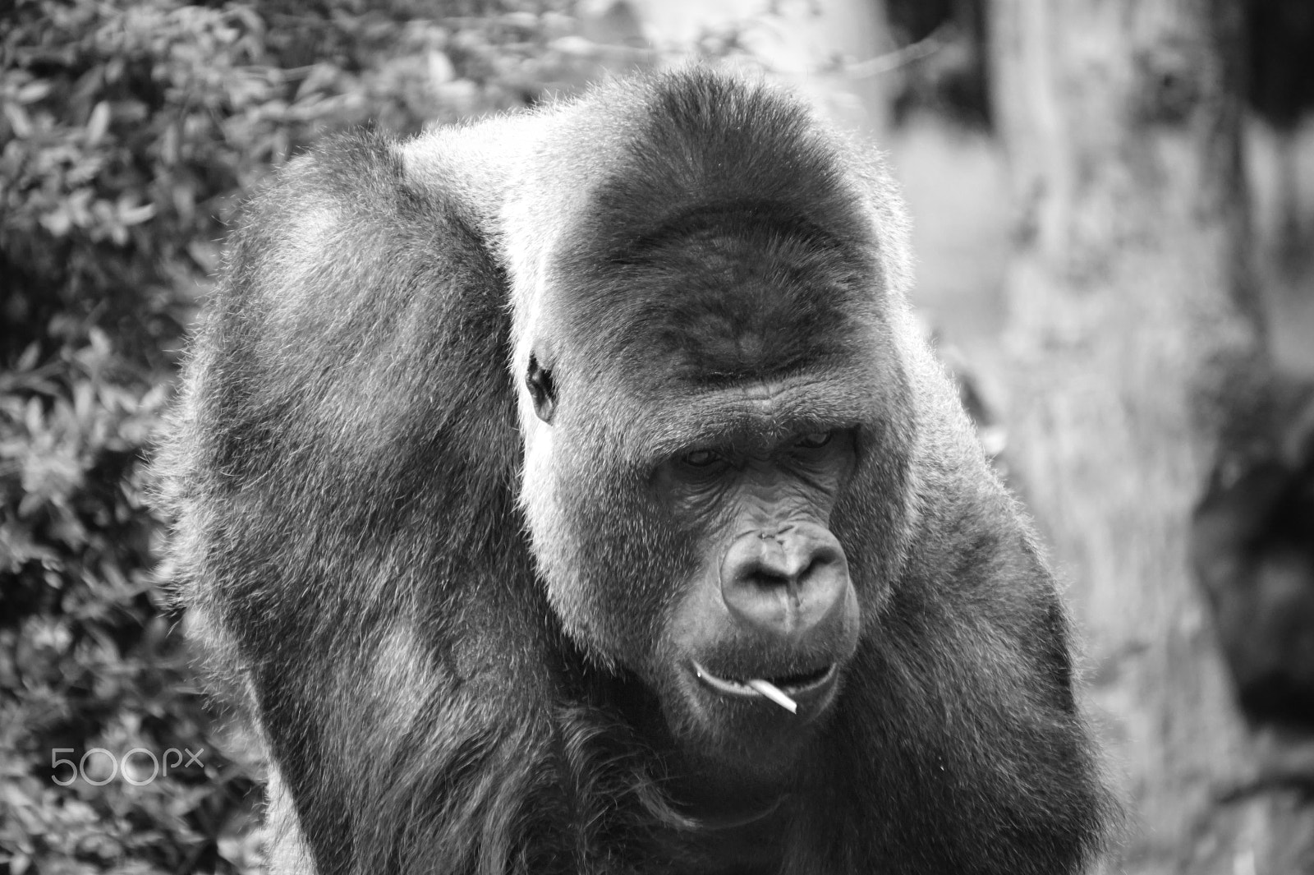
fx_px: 11491
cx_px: 657
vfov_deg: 4.4
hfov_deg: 6.5
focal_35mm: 315
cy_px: 438
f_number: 6.3
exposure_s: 1/400
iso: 1000
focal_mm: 210
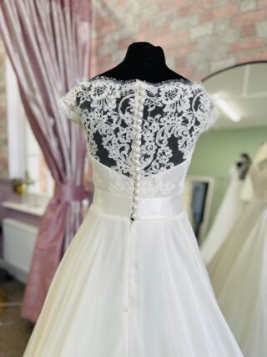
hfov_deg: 53.0
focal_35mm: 26
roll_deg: +0.3
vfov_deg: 67.3
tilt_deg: -5.5
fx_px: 268
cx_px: 134
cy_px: 178
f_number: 1.6
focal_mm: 5.1
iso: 32
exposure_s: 1/121
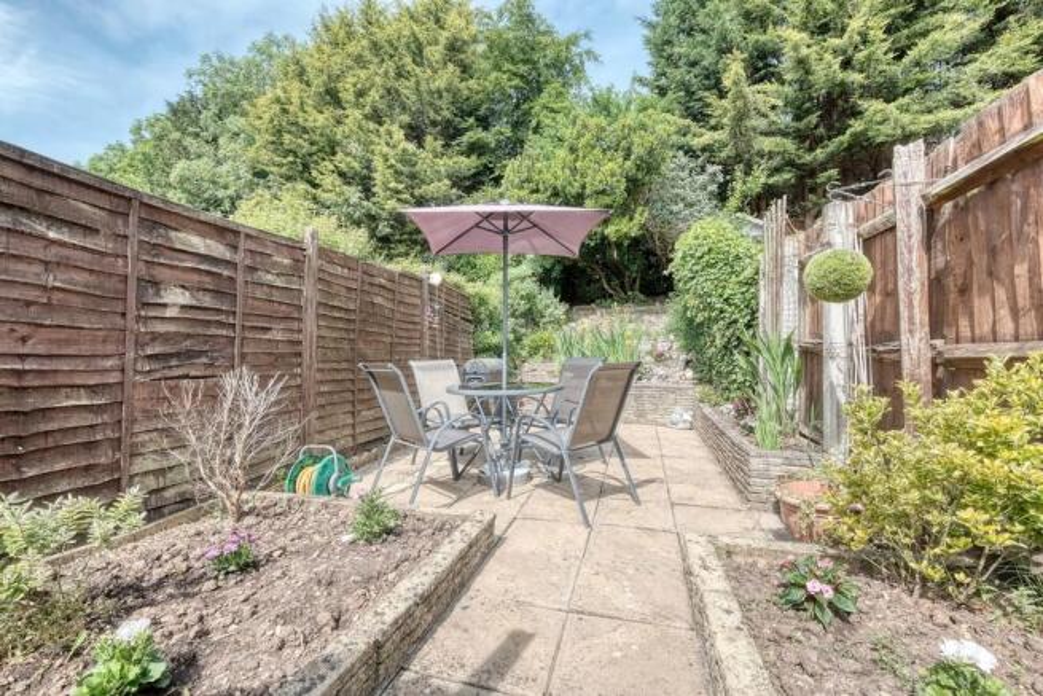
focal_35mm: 15
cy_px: 348
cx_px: 522
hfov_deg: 100.4
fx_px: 435
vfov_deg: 77.4
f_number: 9
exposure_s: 1/125
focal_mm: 10
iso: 250
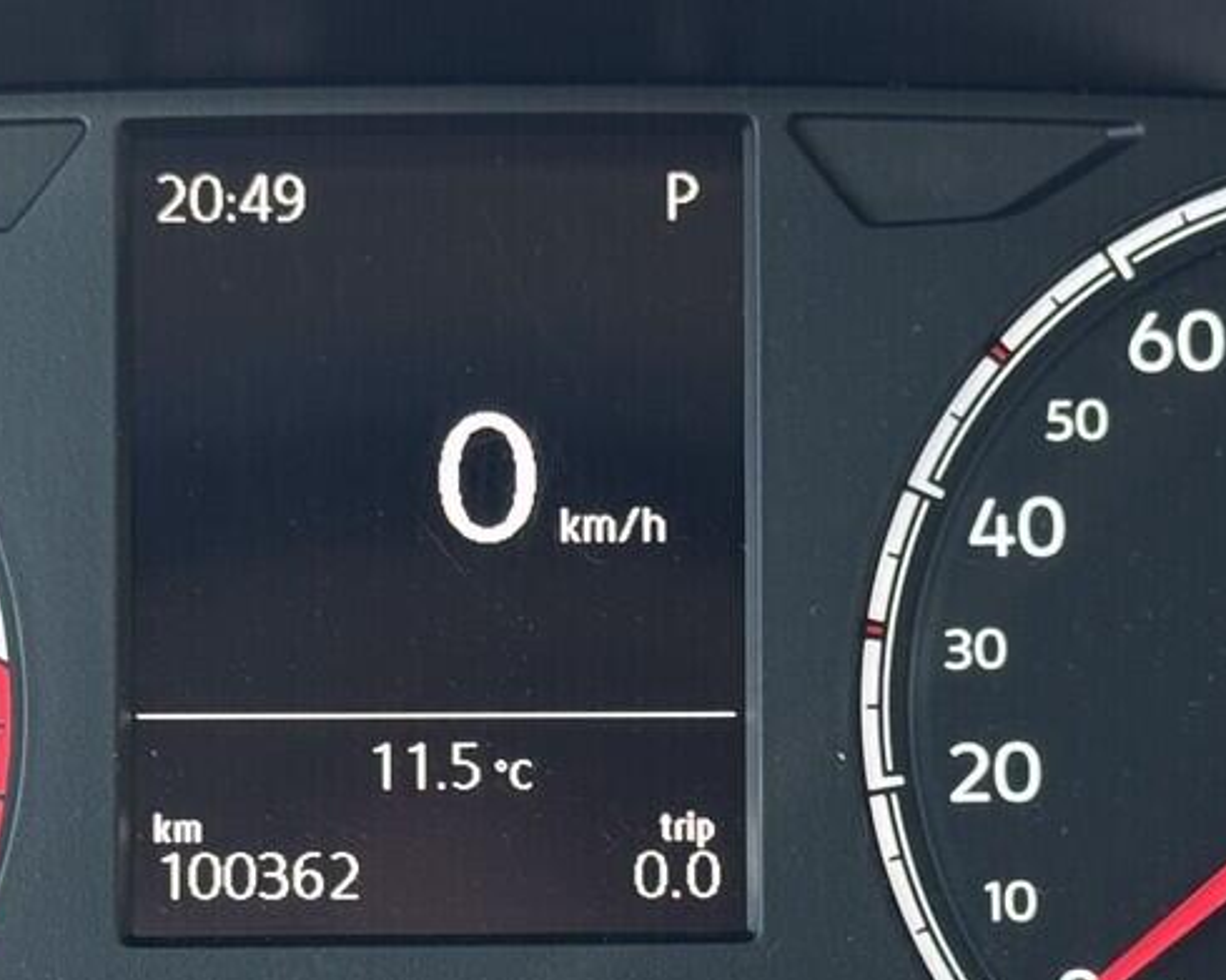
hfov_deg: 13.9
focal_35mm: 138
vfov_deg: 11.2
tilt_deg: -20.4
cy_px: 707
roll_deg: -1.0
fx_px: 5006
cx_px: 446
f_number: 1.78
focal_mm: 6.76
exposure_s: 1/121
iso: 100
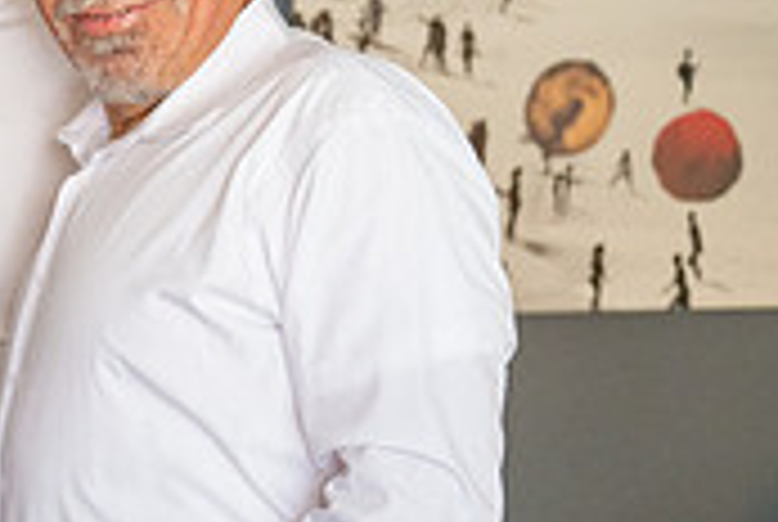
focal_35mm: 113
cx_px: -365
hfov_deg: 16.6
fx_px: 2446
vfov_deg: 12.2
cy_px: 319
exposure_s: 1/160
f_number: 3.2
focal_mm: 32
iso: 1250
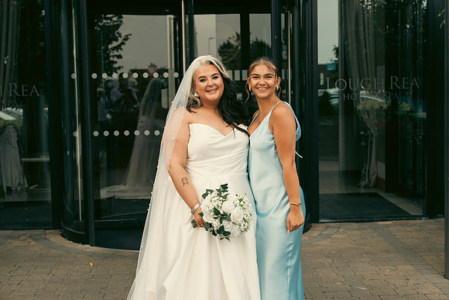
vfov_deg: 20.6
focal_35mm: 66
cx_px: 224
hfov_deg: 30.5
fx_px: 823
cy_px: 150
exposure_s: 1/250
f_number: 5
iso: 125
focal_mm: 66
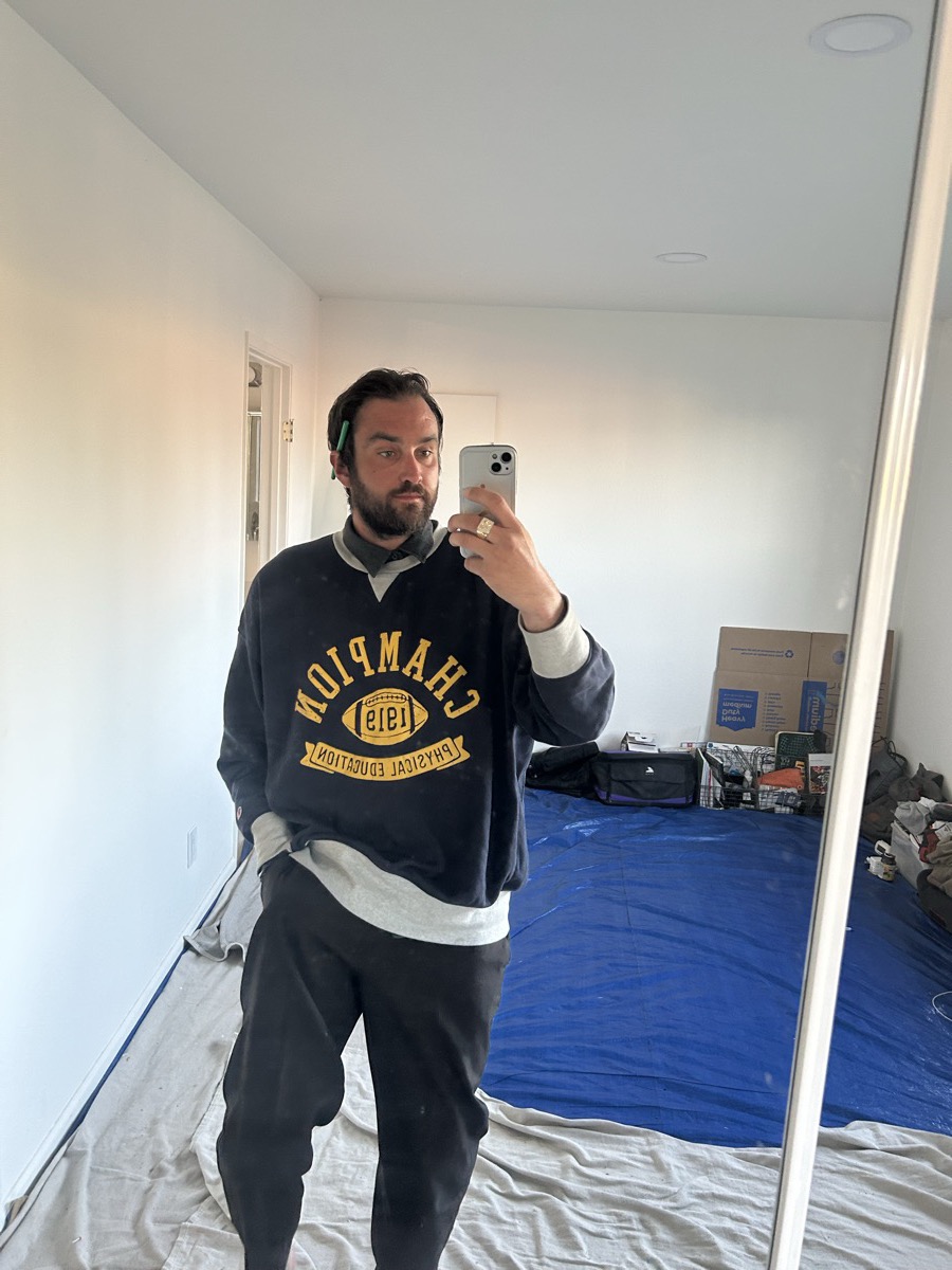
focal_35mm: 26
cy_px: 635
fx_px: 953
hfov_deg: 53.1
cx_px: 476
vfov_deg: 67.3
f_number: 1.5
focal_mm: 5.7
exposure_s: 1/60
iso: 160
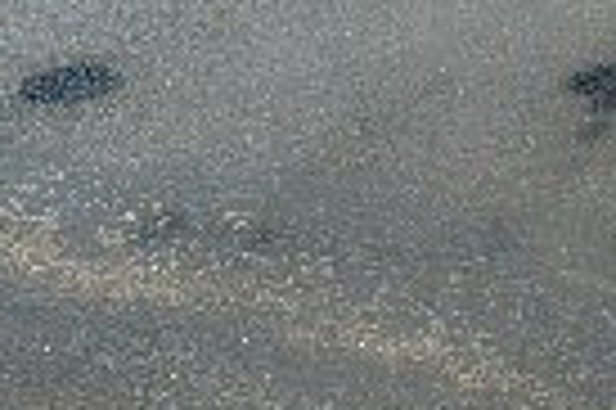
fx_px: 3162
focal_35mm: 185
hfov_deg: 10.6
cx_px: 985
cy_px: -221
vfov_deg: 7.3
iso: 200
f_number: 8
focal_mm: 28
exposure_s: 1/250
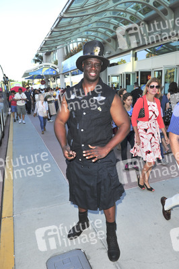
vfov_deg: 65.5
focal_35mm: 28
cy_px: 134
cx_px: 90
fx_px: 209
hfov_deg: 46.3
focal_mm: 28
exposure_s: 1/320
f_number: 5.6
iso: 400
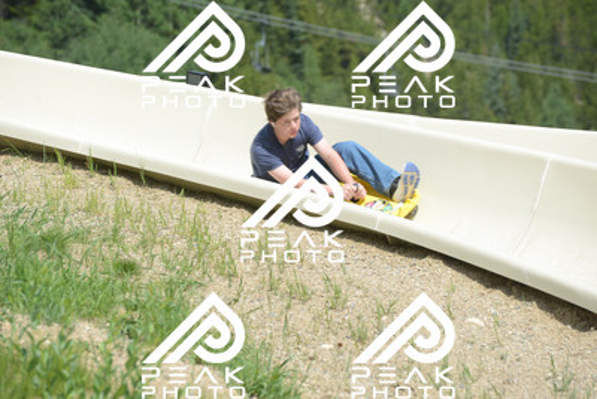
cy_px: 200
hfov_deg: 10.5
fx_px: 3235
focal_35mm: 195
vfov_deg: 7.0
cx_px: 298
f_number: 6.3
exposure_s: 1/640
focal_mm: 195
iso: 200
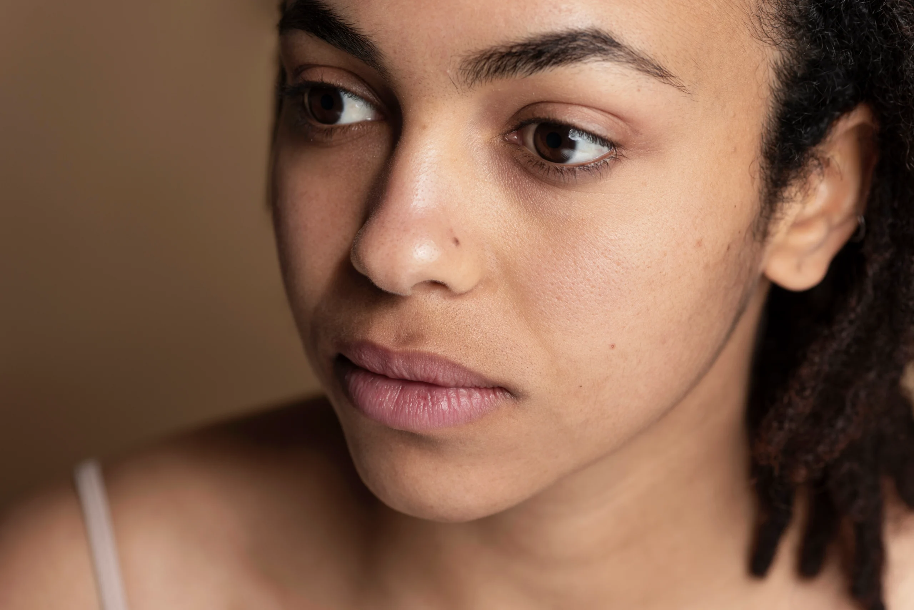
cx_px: 457
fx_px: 2667
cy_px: 305
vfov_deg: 13.1
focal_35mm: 105
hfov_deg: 19.4
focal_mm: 105
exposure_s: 1/200
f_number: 5.6
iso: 250
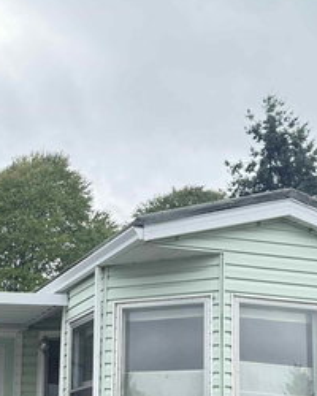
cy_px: 325
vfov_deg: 24.9
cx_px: 3
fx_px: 880
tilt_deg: +10.0
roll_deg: -2.1
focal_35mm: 75
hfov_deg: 19.8
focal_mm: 6.76
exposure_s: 1/1410
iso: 100
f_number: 1.78
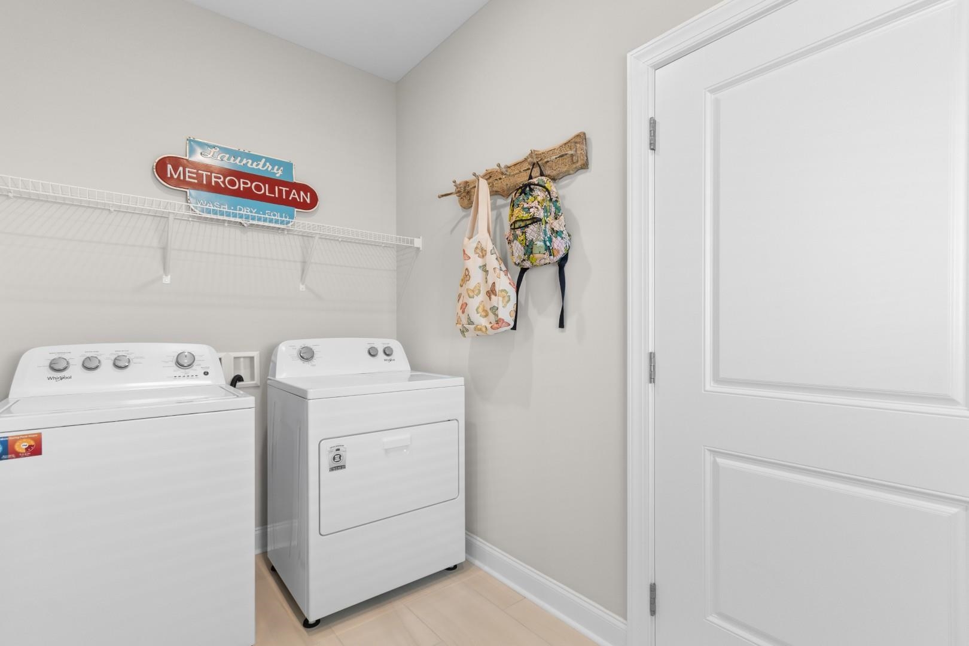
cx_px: 484
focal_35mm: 15
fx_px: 404
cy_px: 323
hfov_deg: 100.4
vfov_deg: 77.3
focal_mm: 10
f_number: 4.5
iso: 100
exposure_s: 1/6
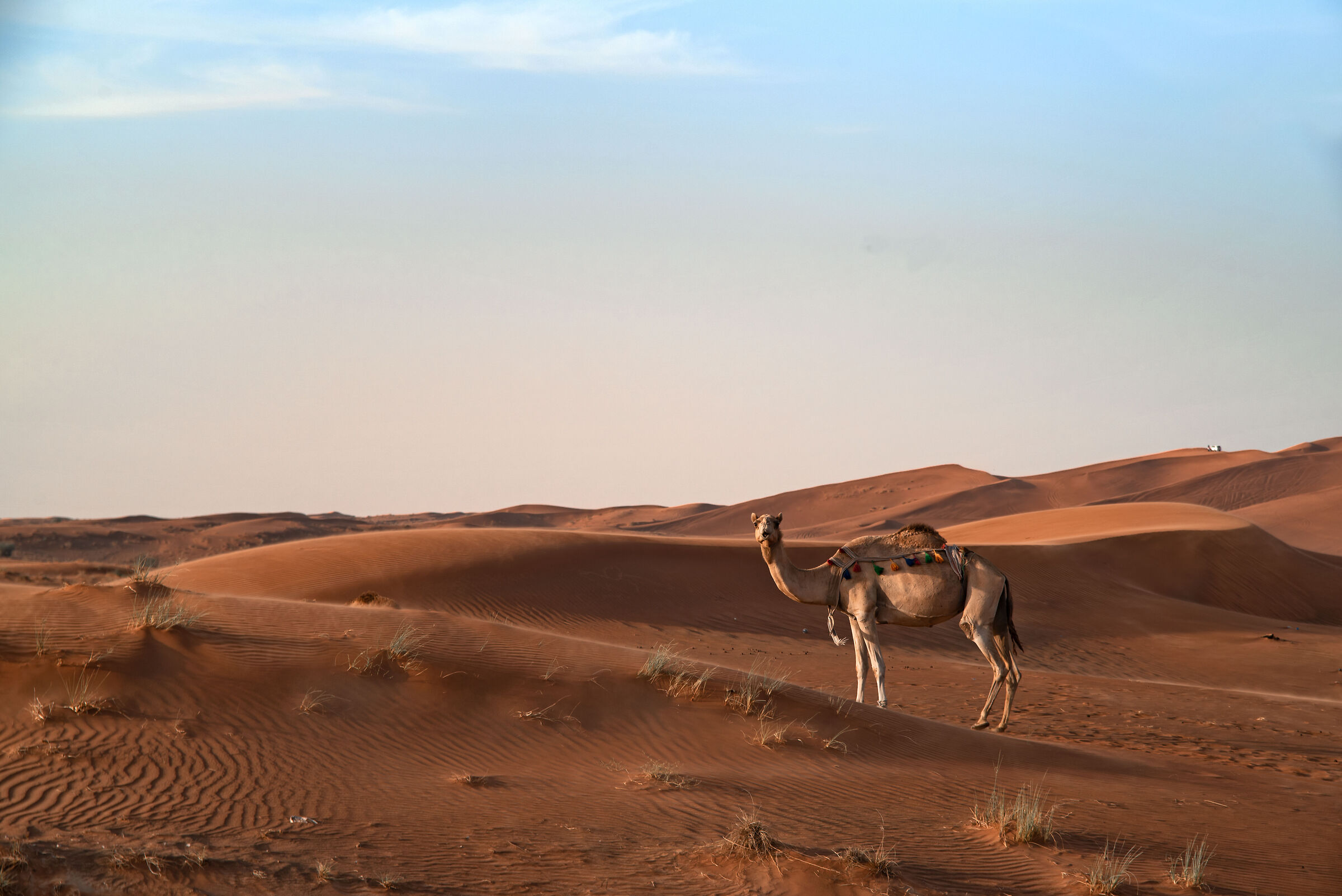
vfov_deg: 13.1
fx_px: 3915
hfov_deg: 19.4
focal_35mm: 105
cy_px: 448
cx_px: 671
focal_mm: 105
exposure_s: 1/320
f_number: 7.1
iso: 100
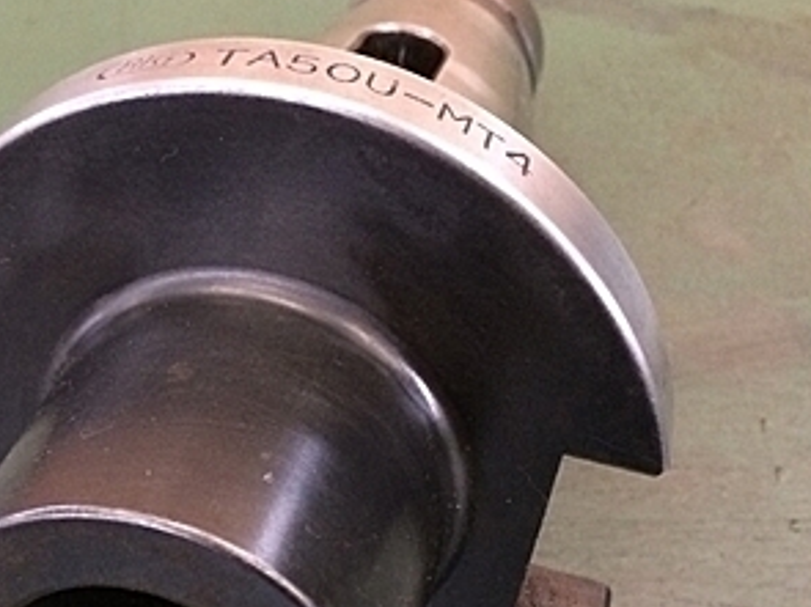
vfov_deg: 23.0
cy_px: 456
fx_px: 1475
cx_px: 225
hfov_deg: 30.3
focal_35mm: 63
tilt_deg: -50.1
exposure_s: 1/30
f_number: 2.2
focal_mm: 4.15
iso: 250
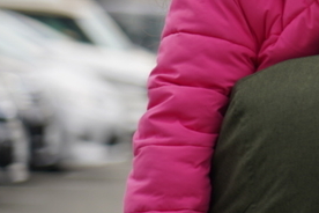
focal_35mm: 390
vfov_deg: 3.5
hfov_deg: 5.2
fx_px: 3456
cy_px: -133
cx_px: 542
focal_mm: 105
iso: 100
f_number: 4
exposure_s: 1/250
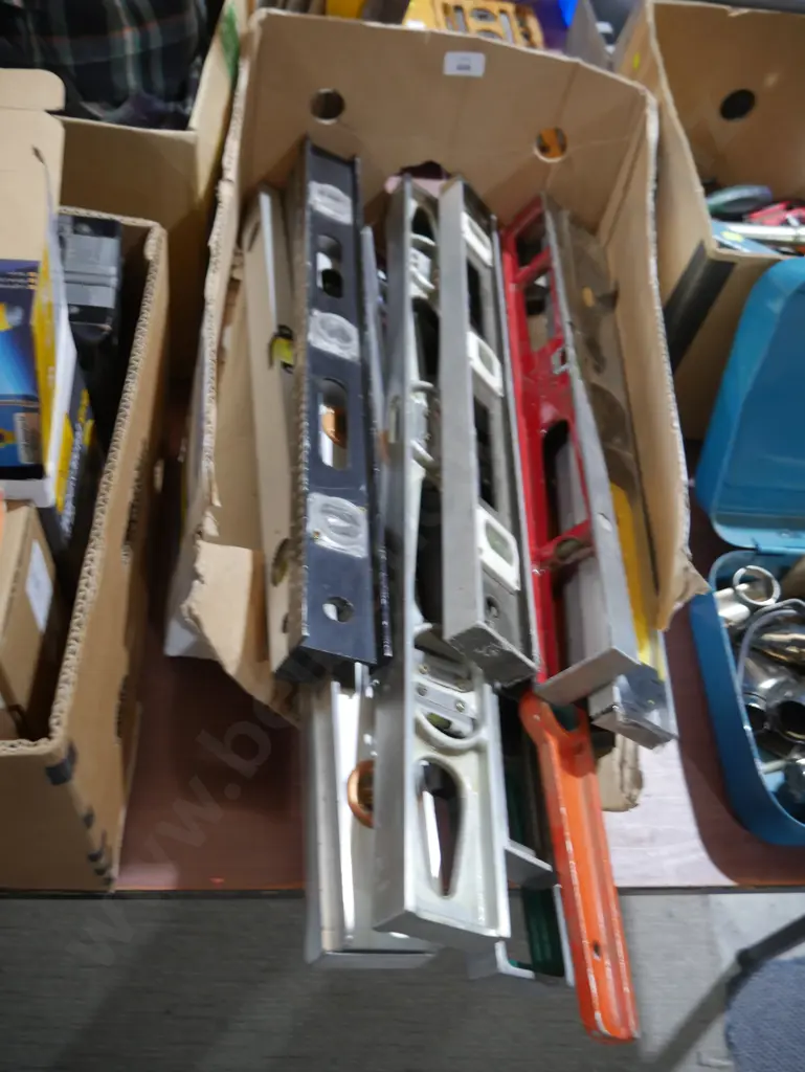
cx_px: 402
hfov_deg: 49.8
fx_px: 867
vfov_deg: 63.4
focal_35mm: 28
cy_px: 536
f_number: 3.5
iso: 640
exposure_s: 1/60
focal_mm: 14
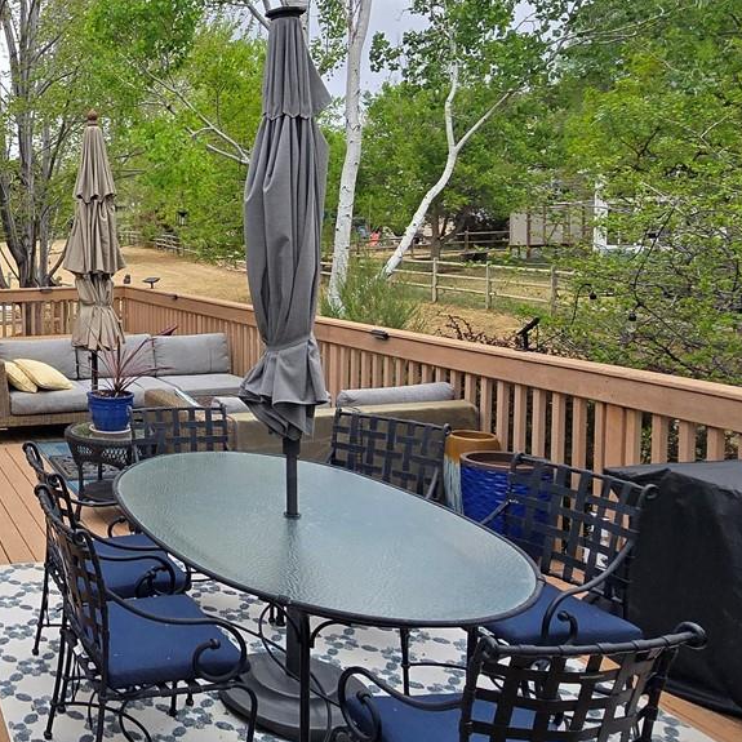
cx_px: -52
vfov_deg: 50.8
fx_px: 776
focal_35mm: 32
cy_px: 298
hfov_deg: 41.8
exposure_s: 1/1704
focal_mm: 2.2
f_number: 2.2
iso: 50
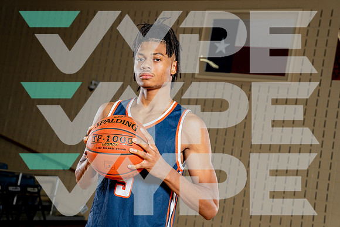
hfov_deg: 32.9
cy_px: 114
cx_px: 170
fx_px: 576
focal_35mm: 61
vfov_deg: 22.3
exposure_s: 1/250
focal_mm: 61
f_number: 6.3
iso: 400
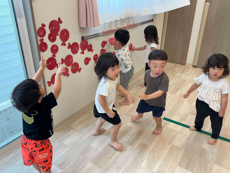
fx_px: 193
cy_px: 86
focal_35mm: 29
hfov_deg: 61.7
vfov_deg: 48.2
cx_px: 115
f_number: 1.8
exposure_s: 1/120
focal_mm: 3
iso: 32
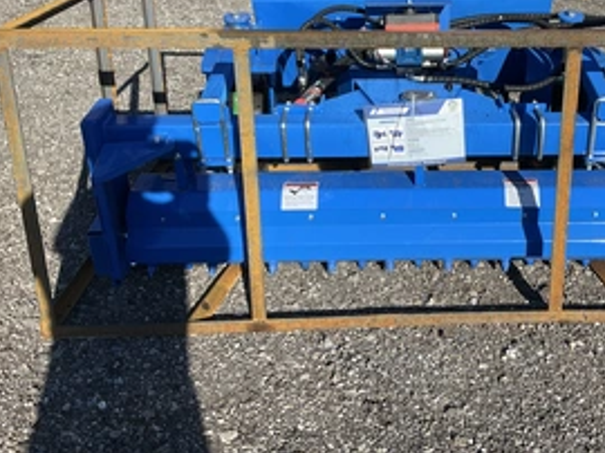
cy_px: 121
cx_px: 430
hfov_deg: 42.9
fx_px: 751
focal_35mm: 43
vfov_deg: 33.0
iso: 25
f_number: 1.8
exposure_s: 1/1098
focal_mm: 3
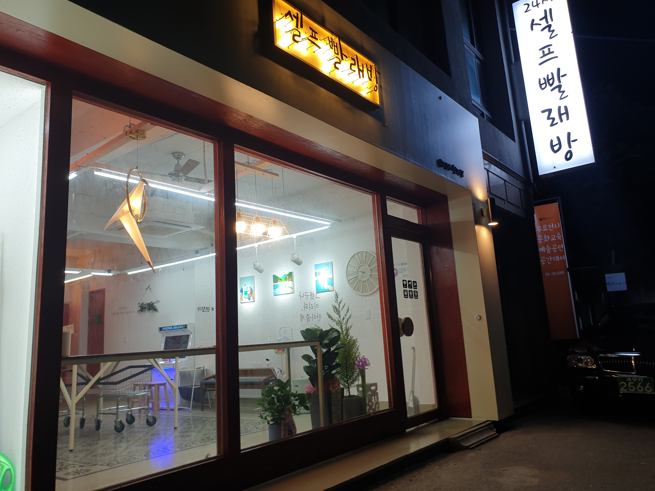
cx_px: 328
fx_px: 492
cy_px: 246
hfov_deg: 67.3
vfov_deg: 53.1
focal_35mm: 26
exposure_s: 1/60
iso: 50
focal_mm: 4.3
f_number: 2.4
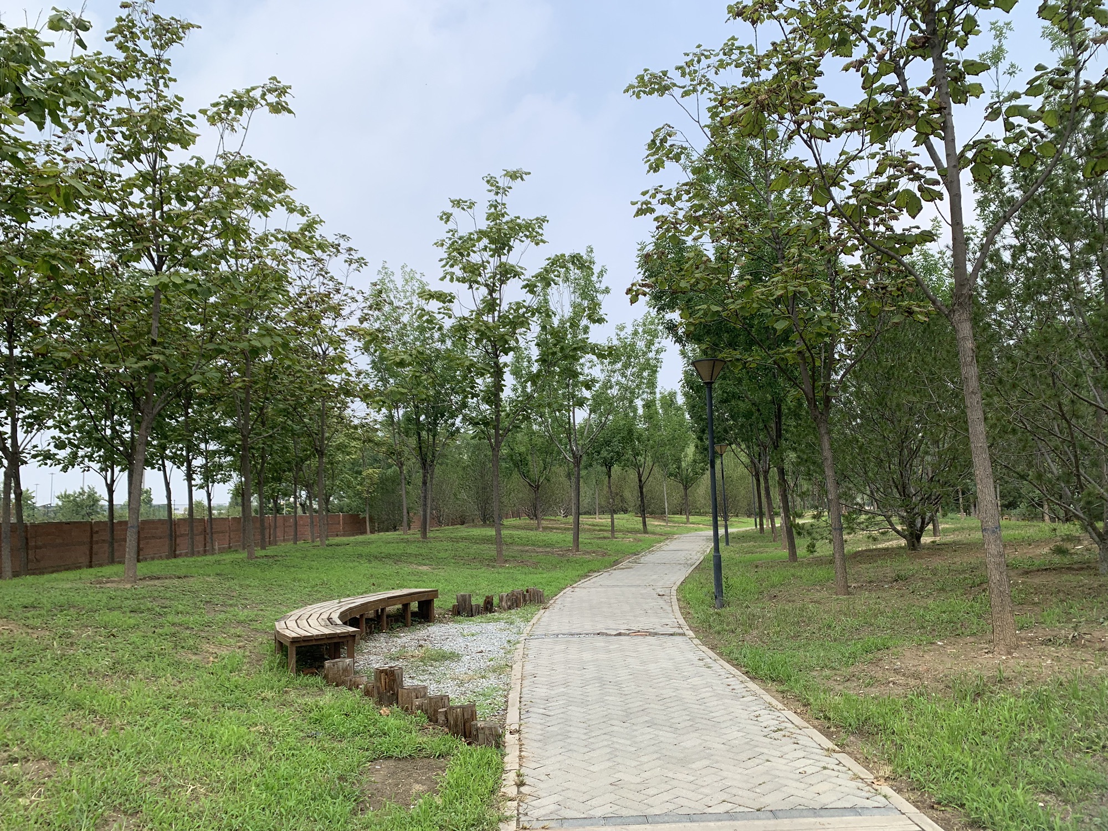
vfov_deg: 53.1
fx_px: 832
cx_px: 554
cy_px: 416
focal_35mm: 26
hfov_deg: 67.3
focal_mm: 4.25
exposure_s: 1/2208
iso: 25
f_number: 1.8
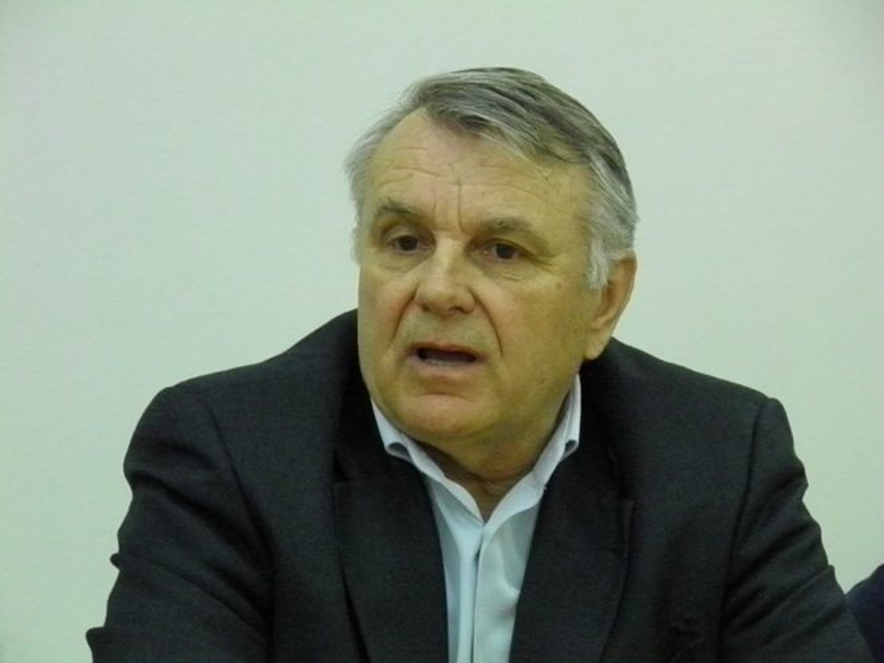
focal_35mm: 256
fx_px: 6538
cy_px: 332
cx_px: 442
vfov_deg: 5.8
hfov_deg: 7.7
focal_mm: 46
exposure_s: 1/60
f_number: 4.2
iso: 1600
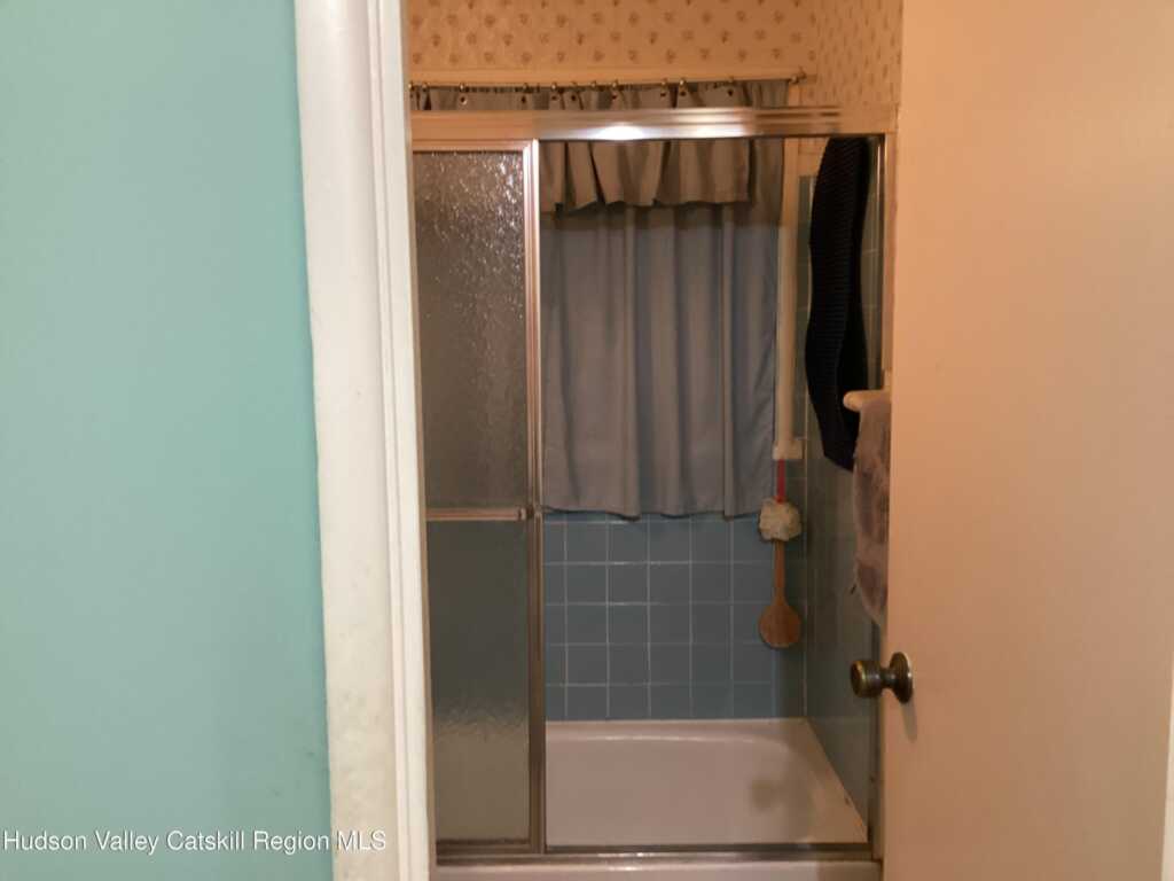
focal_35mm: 31
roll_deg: +0.7
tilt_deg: -6.2
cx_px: 587
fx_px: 1051
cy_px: 440
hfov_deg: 58.4
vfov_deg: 45.4
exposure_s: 1/40
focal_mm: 3.3
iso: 250
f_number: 2.4
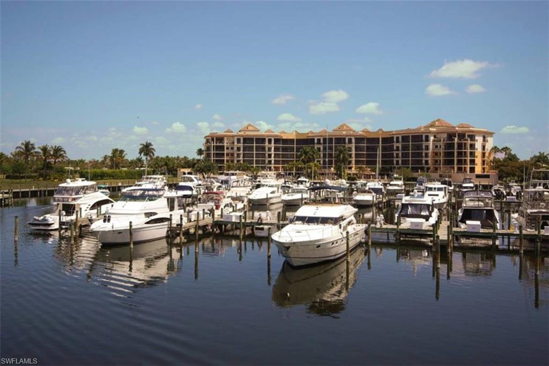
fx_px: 457
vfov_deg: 43.6
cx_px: 274
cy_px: 183
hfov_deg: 61.9
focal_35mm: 30
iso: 100
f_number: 8
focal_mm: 20
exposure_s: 1/500
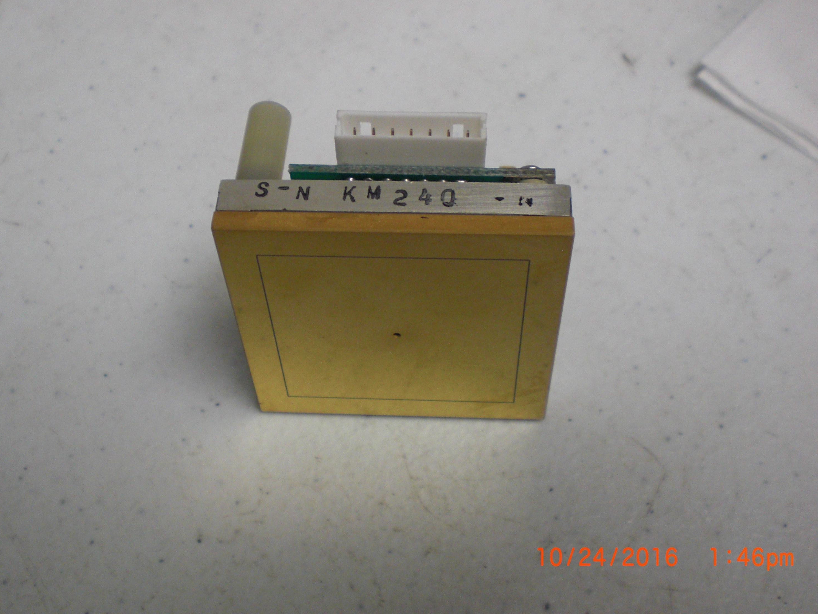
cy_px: 288
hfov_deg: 44.8
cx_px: 396
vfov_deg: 34.3
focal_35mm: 42
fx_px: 993
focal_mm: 6.3
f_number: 3.1
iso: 200
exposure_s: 1/60
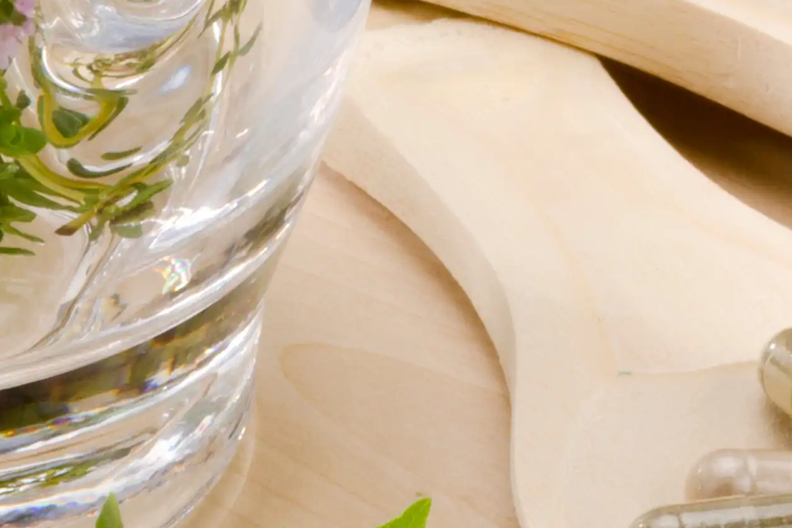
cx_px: 504
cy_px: 19
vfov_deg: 2.2
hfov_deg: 3.4
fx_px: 13485
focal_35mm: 613
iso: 100
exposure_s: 1/60
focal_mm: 105
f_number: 25
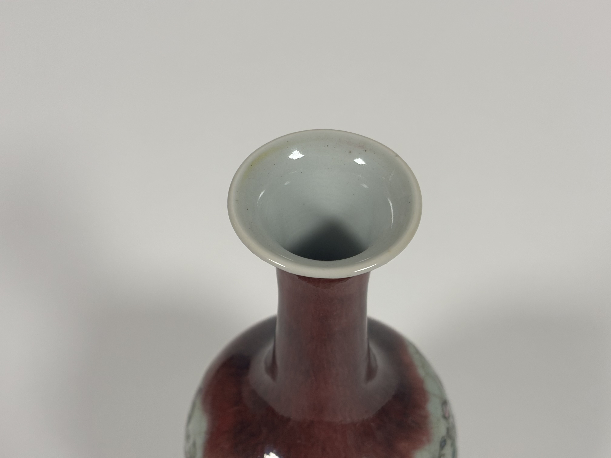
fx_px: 918
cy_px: 229
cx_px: 306
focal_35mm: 52
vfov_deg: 28.0
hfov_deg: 36.8
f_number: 1.6
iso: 50
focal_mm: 5.96
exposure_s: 1/50
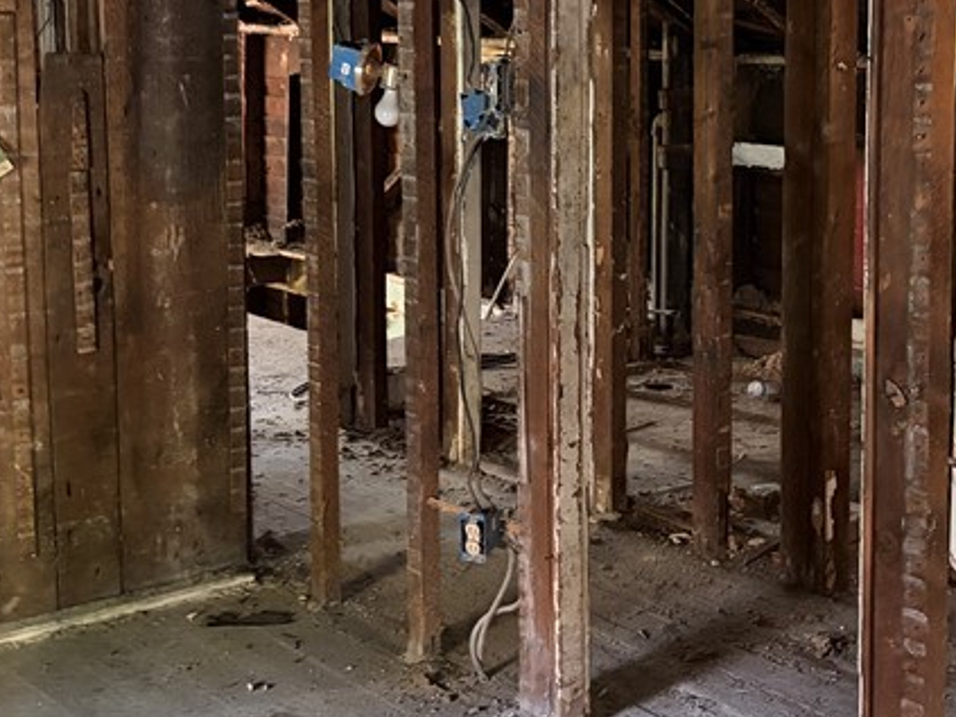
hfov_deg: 30.7
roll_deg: +0.7
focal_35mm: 63
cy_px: 217
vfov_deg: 23.1
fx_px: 1739
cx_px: 545
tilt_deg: -8.0
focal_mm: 5.96
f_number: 1.6
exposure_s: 1/30
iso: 1000
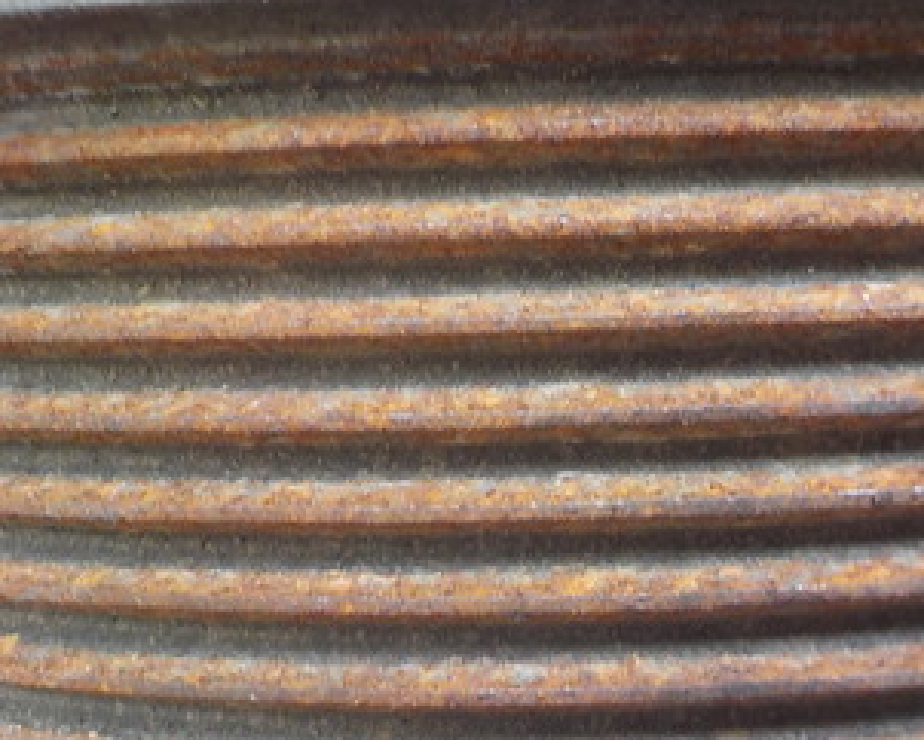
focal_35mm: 62
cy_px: 480
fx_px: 1697
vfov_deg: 24.5
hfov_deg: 30.2
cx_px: 636
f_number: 3.3
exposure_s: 1/30
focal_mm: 4.1
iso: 125
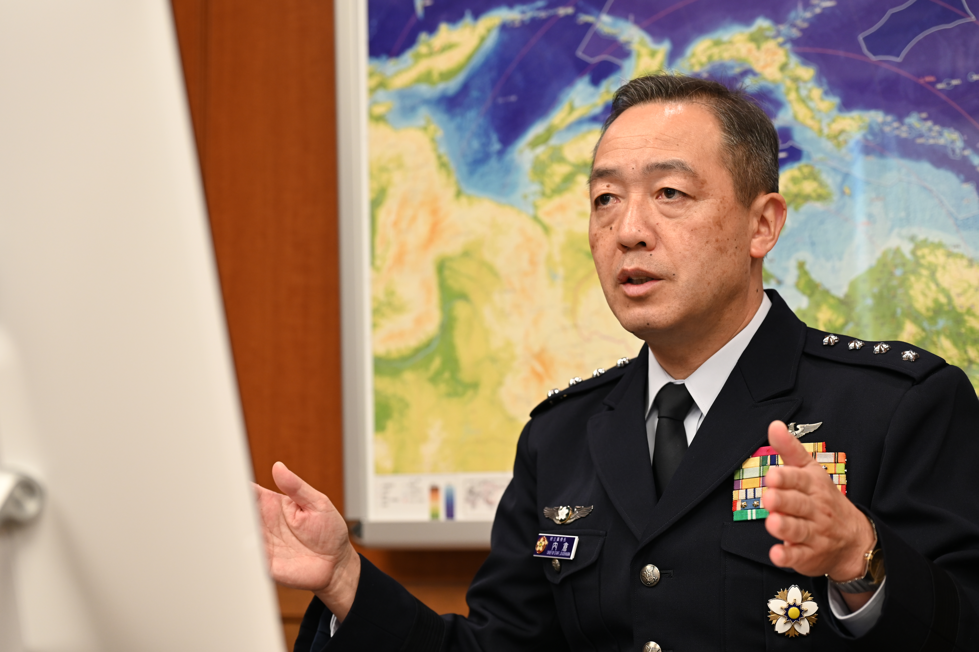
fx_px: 1902
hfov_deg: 28.9
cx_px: 490
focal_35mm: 70
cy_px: 326
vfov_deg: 19.4
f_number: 4
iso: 800
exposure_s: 1/100
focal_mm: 70
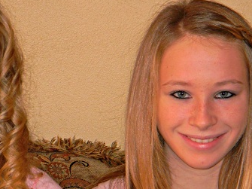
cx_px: 69
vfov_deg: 5.7
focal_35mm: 261
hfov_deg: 7.6
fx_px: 1899
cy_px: 116
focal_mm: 26.8
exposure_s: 1/30
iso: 215
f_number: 5
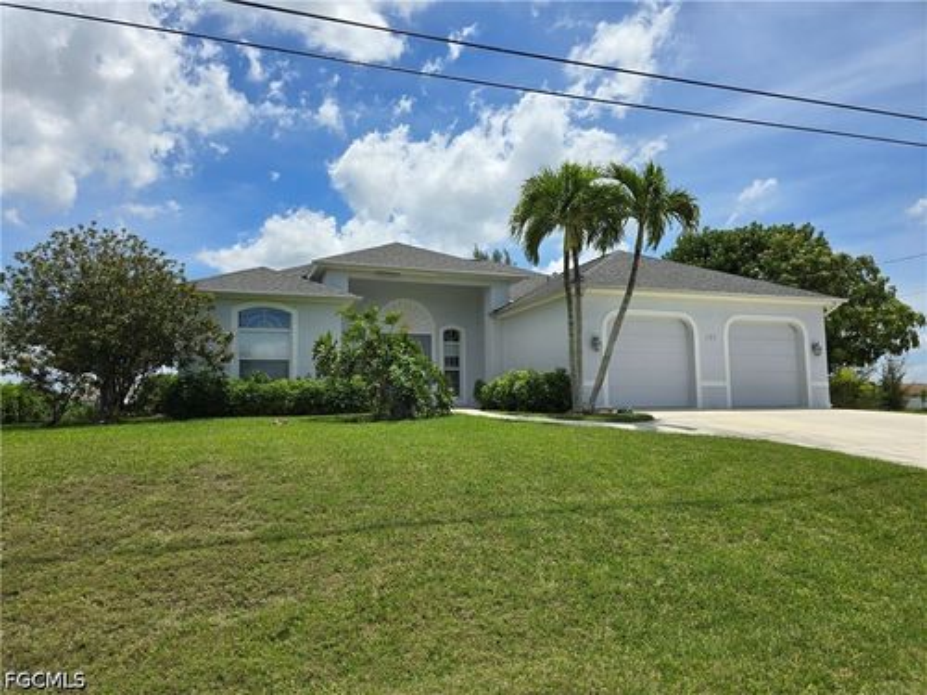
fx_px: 616
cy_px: 348
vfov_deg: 58.9
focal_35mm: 23
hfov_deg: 73.9
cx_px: 464
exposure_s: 1/1262
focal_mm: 6.3
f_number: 1.7
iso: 12
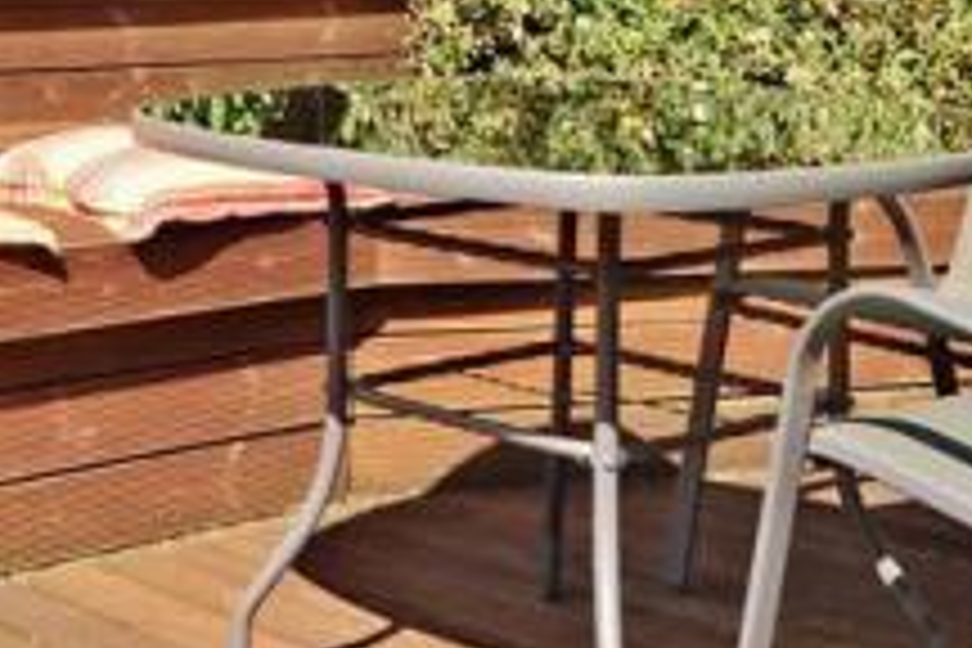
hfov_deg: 22.0
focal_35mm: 91
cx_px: 176
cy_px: -160
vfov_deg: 14.5
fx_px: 2457
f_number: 8
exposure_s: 1/125
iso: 200
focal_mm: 20
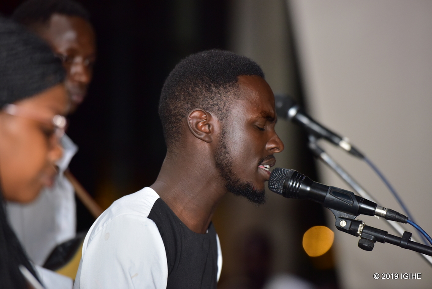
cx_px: 216
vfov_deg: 6.9
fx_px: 2401
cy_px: 144
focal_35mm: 200
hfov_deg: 10.3
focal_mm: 200
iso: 2000
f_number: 3.2
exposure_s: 1/125
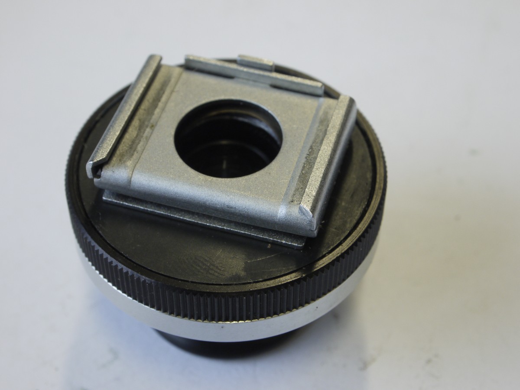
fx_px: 1172
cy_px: 195
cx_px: 260
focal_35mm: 78
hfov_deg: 25.0
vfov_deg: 18.9
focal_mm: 39
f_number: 11
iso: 400
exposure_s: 1/20
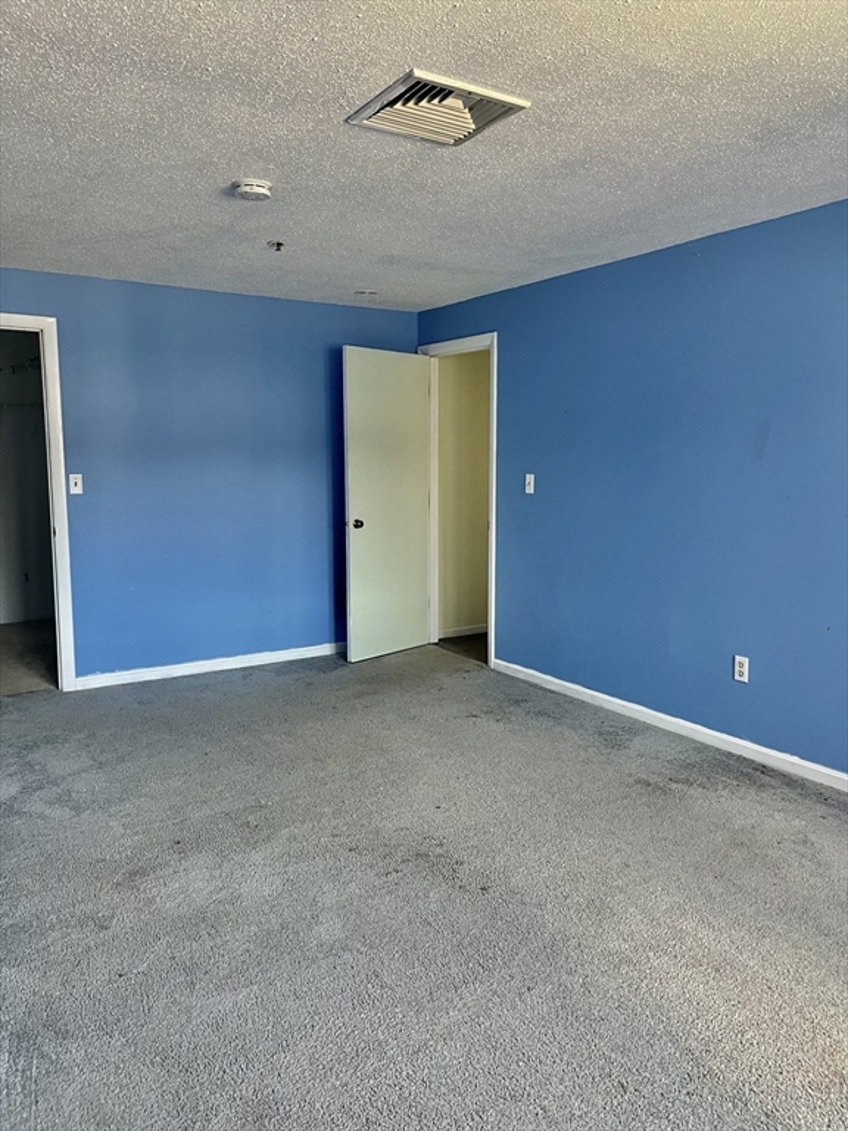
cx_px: 424
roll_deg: +1.3
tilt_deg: -5.7
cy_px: 566
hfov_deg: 53.1
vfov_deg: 67.3
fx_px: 849
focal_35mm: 26
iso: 100
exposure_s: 1/60
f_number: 1.6
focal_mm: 5.1
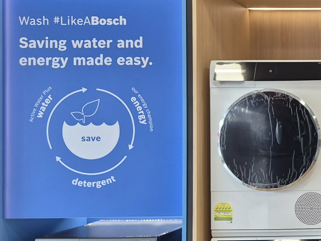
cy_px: 123
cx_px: 449
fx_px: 649
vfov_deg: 21.0
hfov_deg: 23.5
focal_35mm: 70
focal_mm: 5.4
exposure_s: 1/50
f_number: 1.8
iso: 32
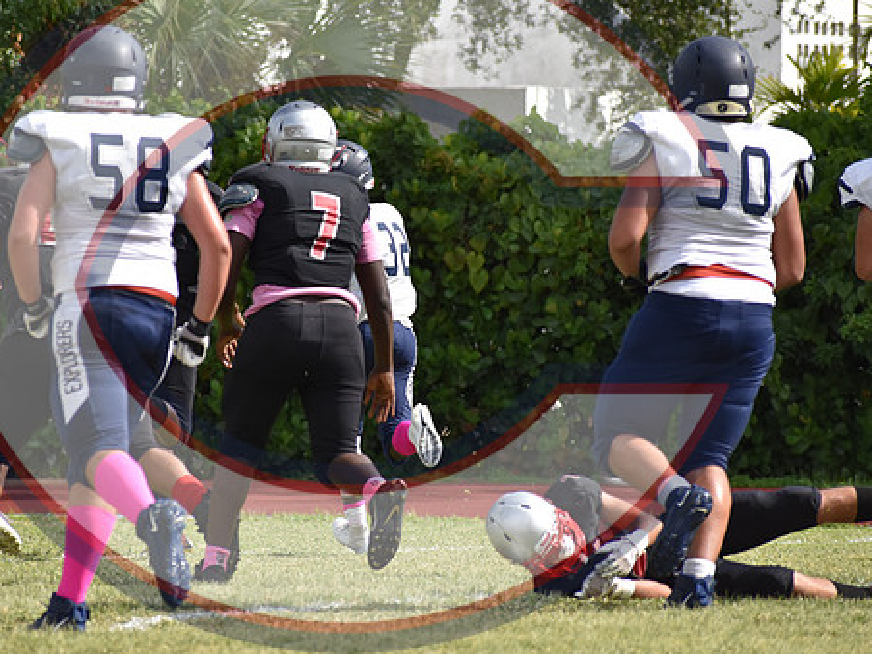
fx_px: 9799
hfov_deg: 5.1
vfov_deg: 3.8
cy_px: 285
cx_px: 338
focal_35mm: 389
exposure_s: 1/1600
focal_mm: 210
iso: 400
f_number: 7.1
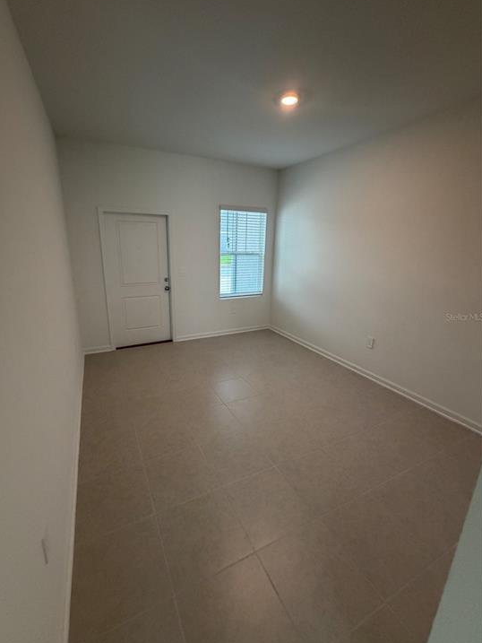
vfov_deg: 98.2
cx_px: 228
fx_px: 278
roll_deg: -0.8
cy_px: 317
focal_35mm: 15
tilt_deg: -15.2
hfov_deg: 81.7
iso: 250
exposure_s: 1/120
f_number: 2.2
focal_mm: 2.22
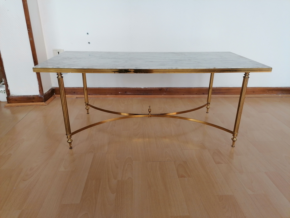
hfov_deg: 65.3
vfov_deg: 51.4
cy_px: 109
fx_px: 226
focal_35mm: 27
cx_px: 145
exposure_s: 1/100
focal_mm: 4.75
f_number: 1.8
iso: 80
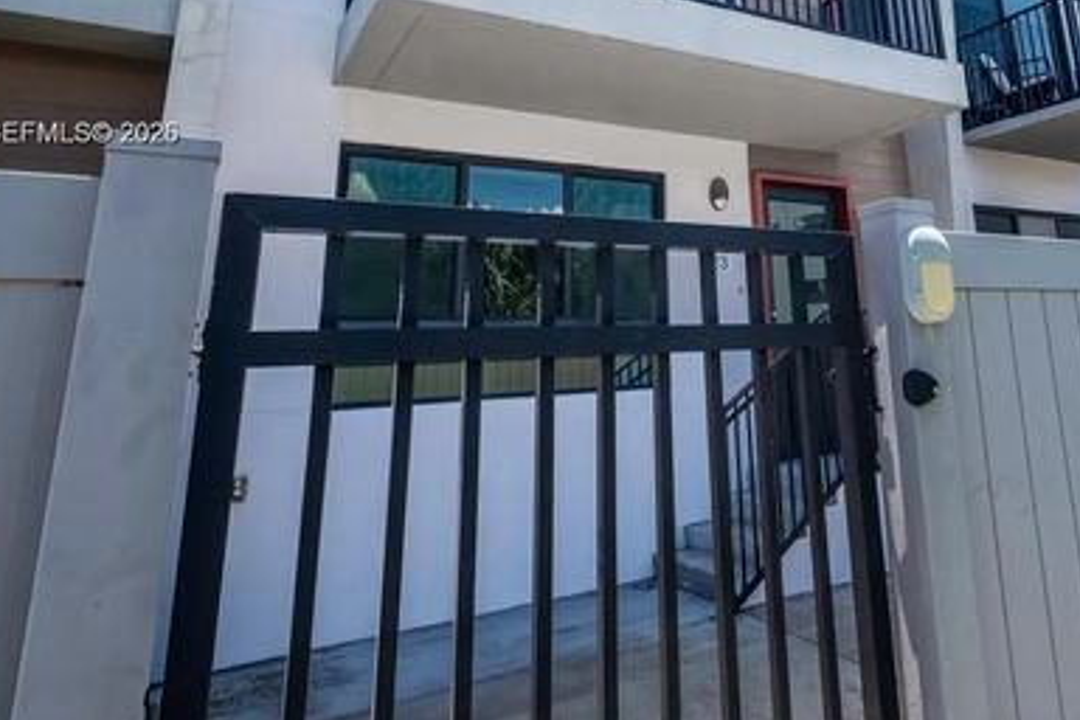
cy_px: 135
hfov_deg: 69.3
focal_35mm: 25
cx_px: 728
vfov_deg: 48.2
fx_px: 750
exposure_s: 1/8000
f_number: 8
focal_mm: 10
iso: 500
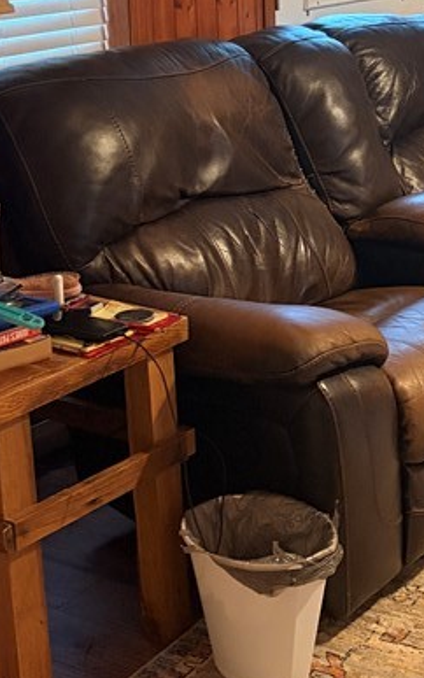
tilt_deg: -12.6
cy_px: 186
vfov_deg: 27.9
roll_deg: -1.2
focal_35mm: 73
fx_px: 1349
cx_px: 517
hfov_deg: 17.0
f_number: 1.6
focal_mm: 5.96
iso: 500
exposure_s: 1/40
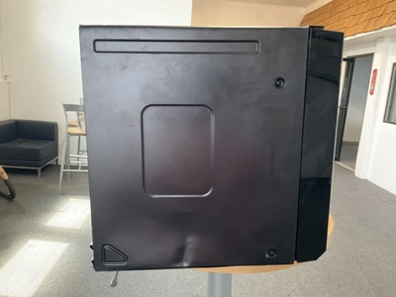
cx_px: 198
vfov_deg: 48.2
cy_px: 148
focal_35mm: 29
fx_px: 332
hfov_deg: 61.7
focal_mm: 3
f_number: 1.8
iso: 250
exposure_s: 1/30
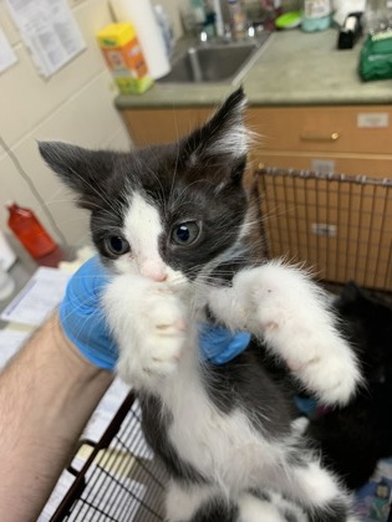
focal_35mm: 26
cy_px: 261
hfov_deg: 53.1
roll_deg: +22.4
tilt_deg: -42.2
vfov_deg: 67.3
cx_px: 196
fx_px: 393
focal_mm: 4.25
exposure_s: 1/60
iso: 100
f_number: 1.8
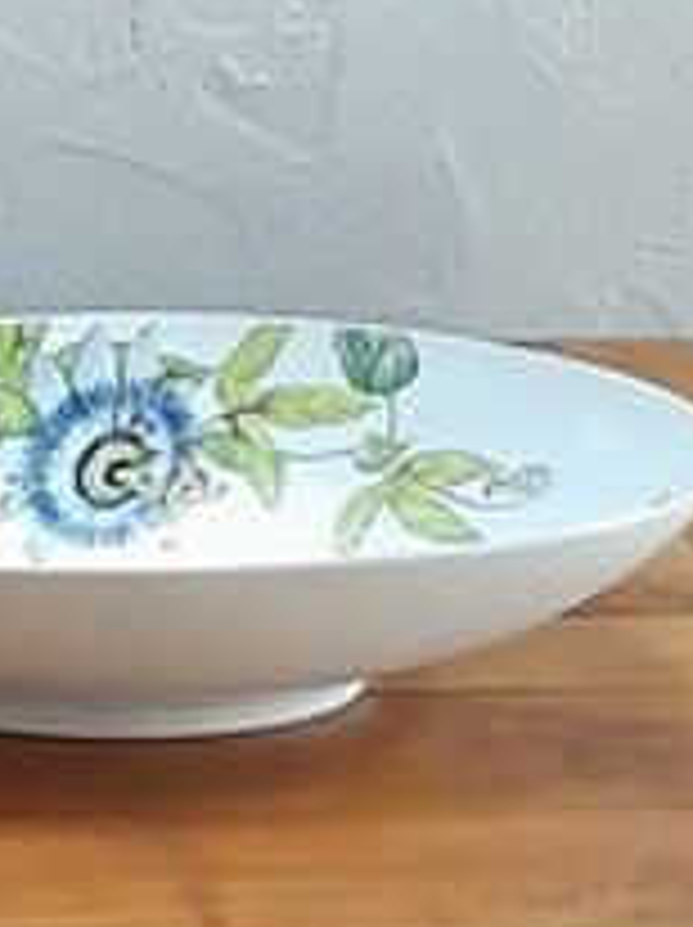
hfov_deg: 8.1
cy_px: 1505
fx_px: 4333
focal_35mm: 162
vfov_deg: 11.6
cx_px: -1220
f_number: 2
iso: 320
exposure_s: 1/33
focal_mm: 4.6
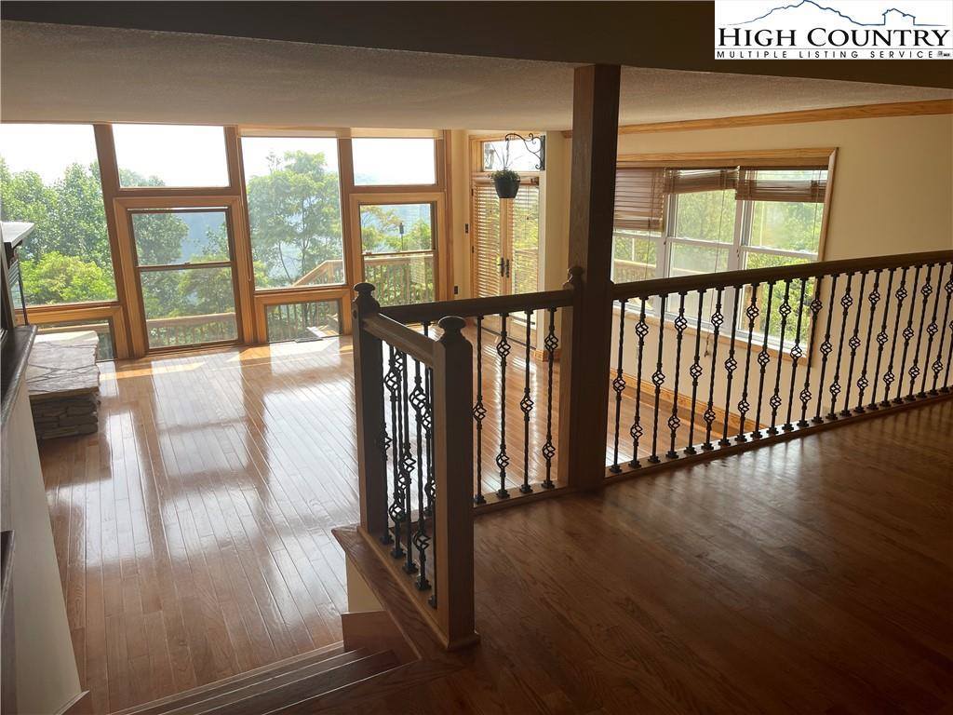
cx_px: 476
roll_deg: +0.2
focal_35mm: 26
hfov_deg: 67.3
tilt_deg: -14.1
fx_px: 716
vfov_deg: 53.1
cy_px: 358
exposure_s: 1/602
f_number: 1.6
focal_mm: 5.1
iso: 32
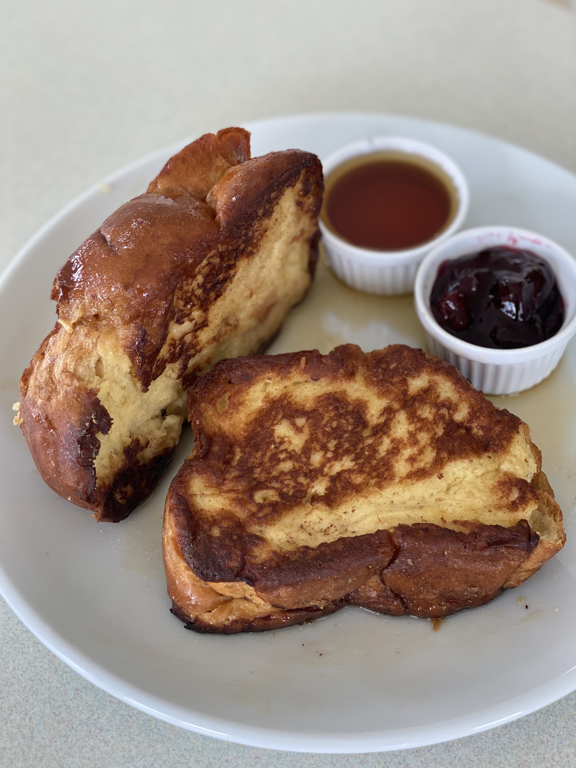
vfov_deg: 36.2
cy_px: 378
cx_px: 286
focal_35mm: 53
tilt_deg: -53.0
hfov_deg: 27.5
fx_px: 1176
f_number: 2
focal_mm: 6
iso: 64
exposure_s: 1/122
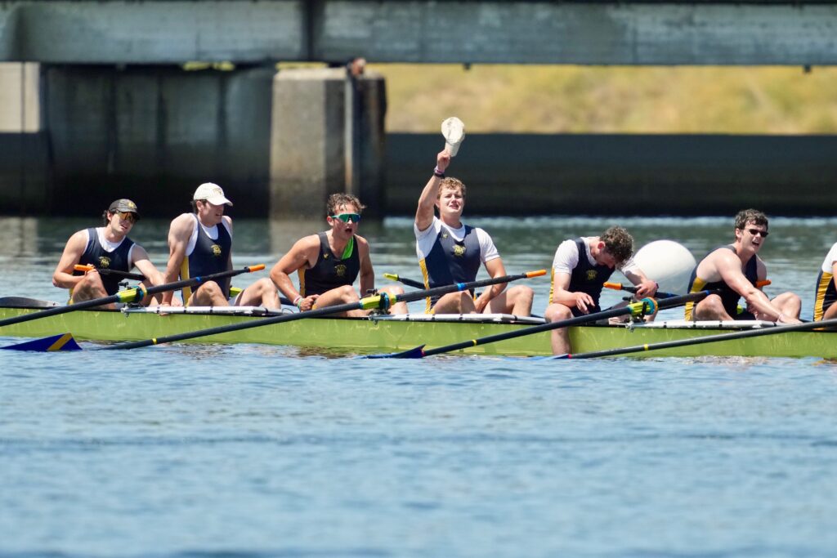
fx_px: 20927
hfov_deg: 2.3
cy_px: 279
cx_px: 418
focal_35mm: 900
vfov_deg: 1.5
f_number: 5.6
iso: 1600
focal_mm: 600
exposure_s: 1/1600
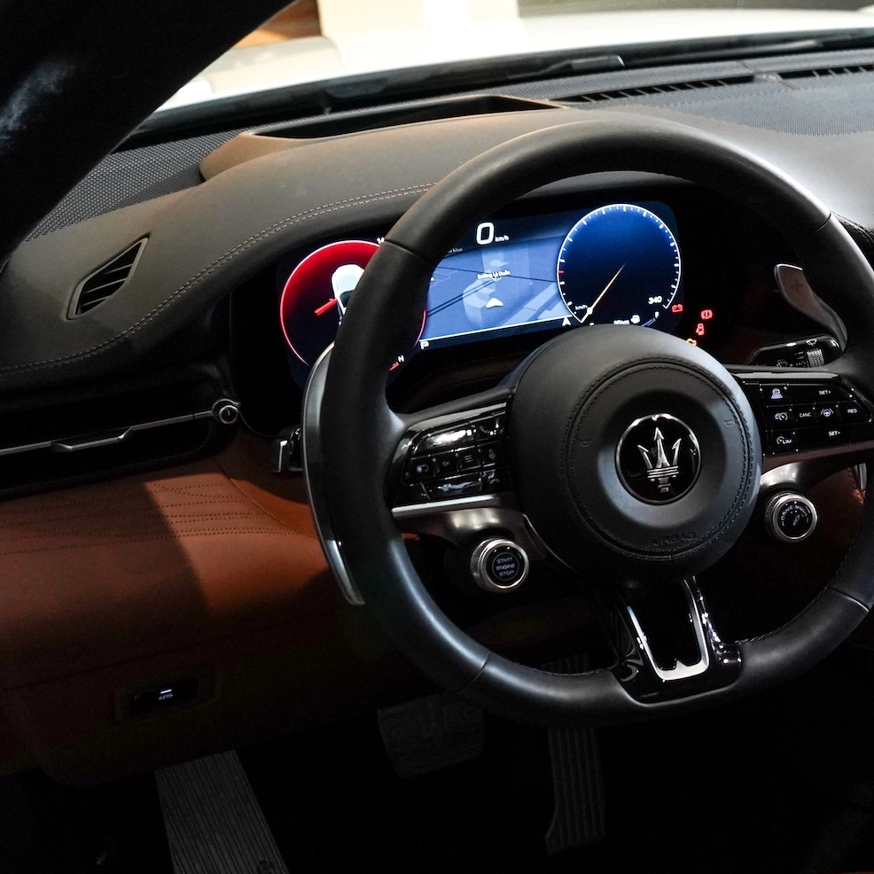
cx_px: 1003
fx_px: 1714
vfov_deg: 28.5
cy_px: 569
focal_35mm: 60
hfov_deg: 26.0
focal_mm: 29
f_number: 4.5
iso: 3200
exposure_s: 1/160
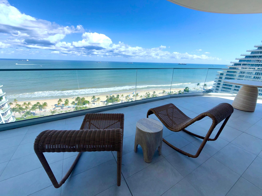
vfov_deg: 85.7
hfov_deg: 102.1
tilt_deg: -19.0
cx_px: 131
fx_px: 106
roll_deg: -1.0
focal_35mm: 14
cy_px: 98
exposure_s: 1/368
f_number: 2.2
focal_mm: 2.22
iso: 16
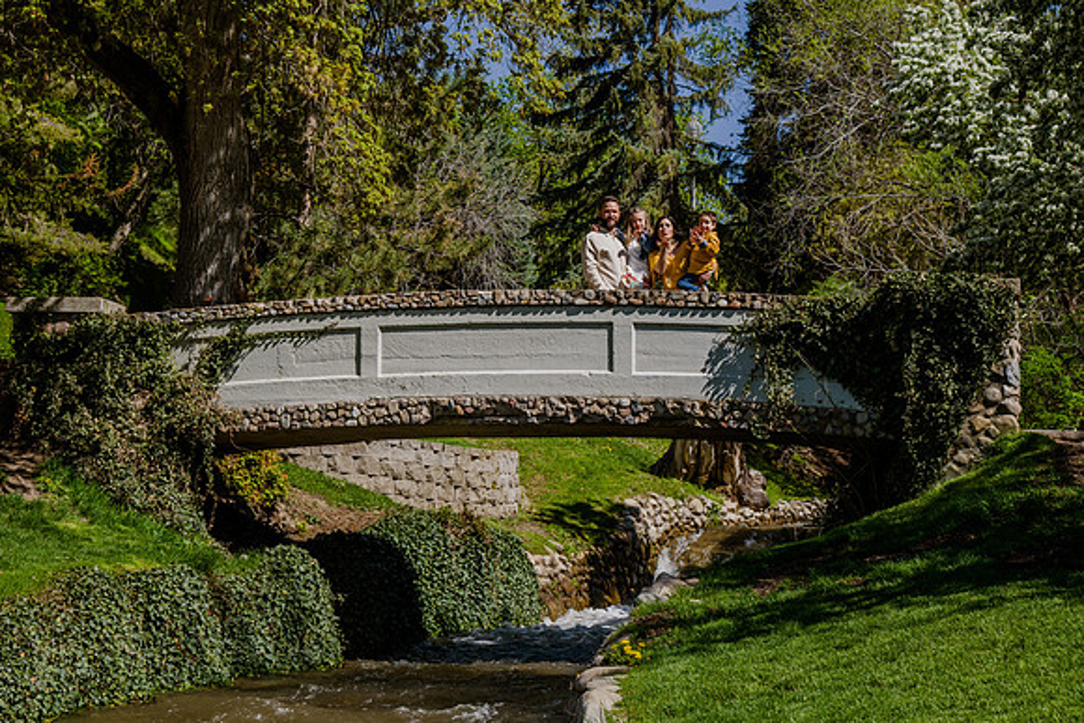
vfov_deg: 20.1
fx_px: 2041
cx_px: 522
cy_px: 353
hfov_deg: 29.7
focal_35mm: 68
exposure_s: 1/160
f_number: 10
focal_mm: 62
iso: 200
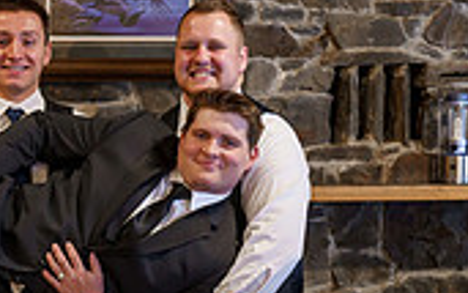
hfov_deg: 16.7
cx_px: -25
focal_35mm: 122
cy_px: 335
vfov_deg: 10.6
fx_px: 1557
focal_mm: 35
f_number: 2.2
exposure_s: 1/160
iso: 1600
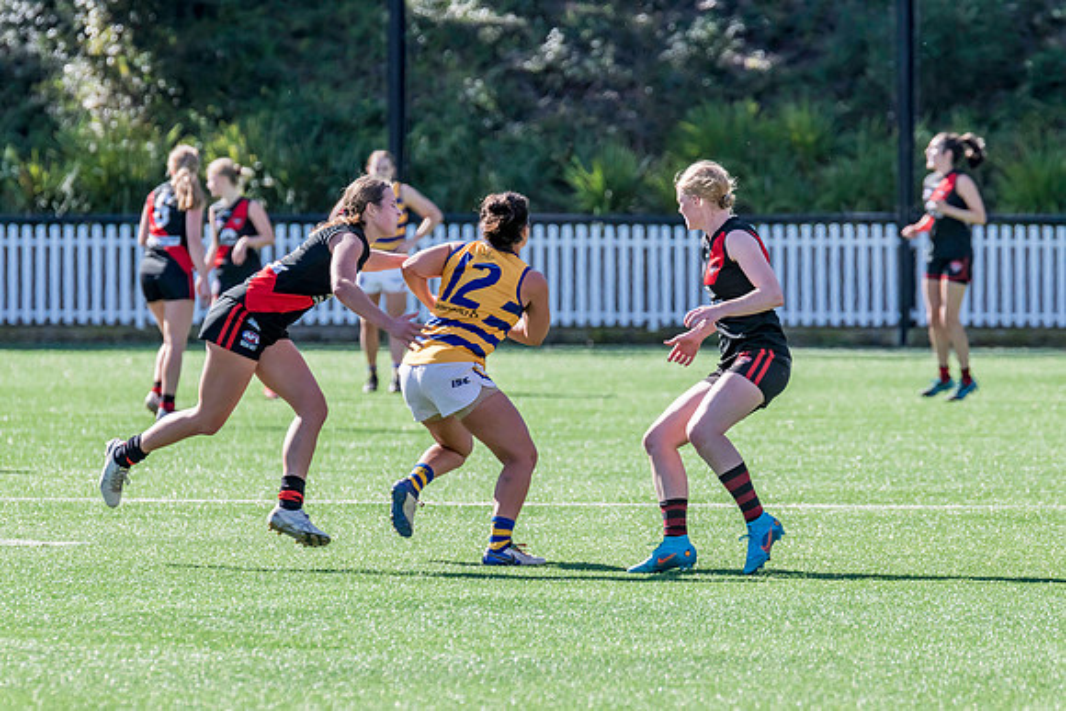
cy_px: 368
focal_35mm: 466
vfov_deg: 2.9
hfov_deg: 4.4
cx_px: 552
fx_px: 13816
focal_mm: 420
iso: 800
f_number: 8
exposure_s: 1/1600
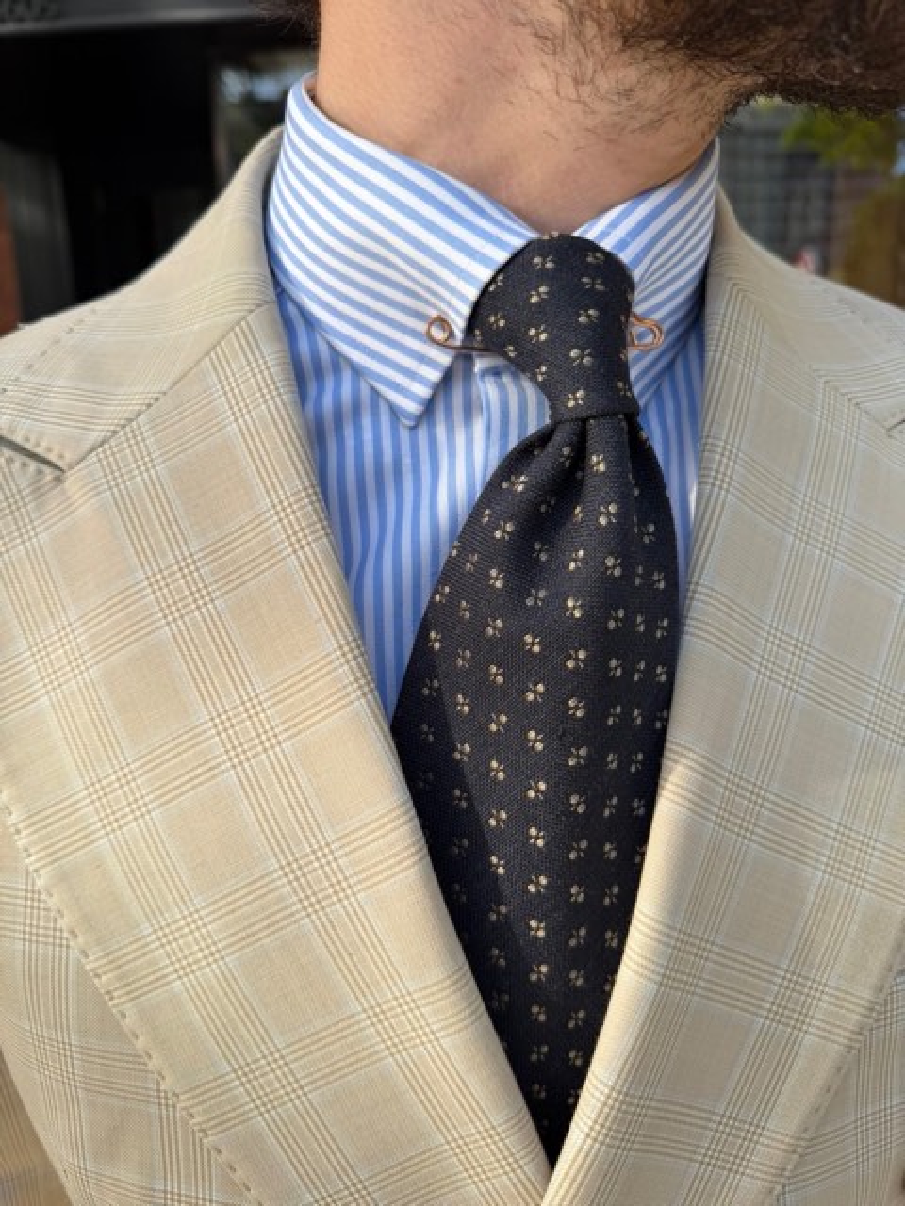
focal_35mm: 24
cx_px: 452
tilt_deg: -15.3
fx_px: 837
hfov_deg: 56.8
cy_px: 603
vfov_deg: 71.6
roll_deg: +0.2
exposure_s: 1/683
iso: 80
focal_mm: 6.76
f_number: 1.78
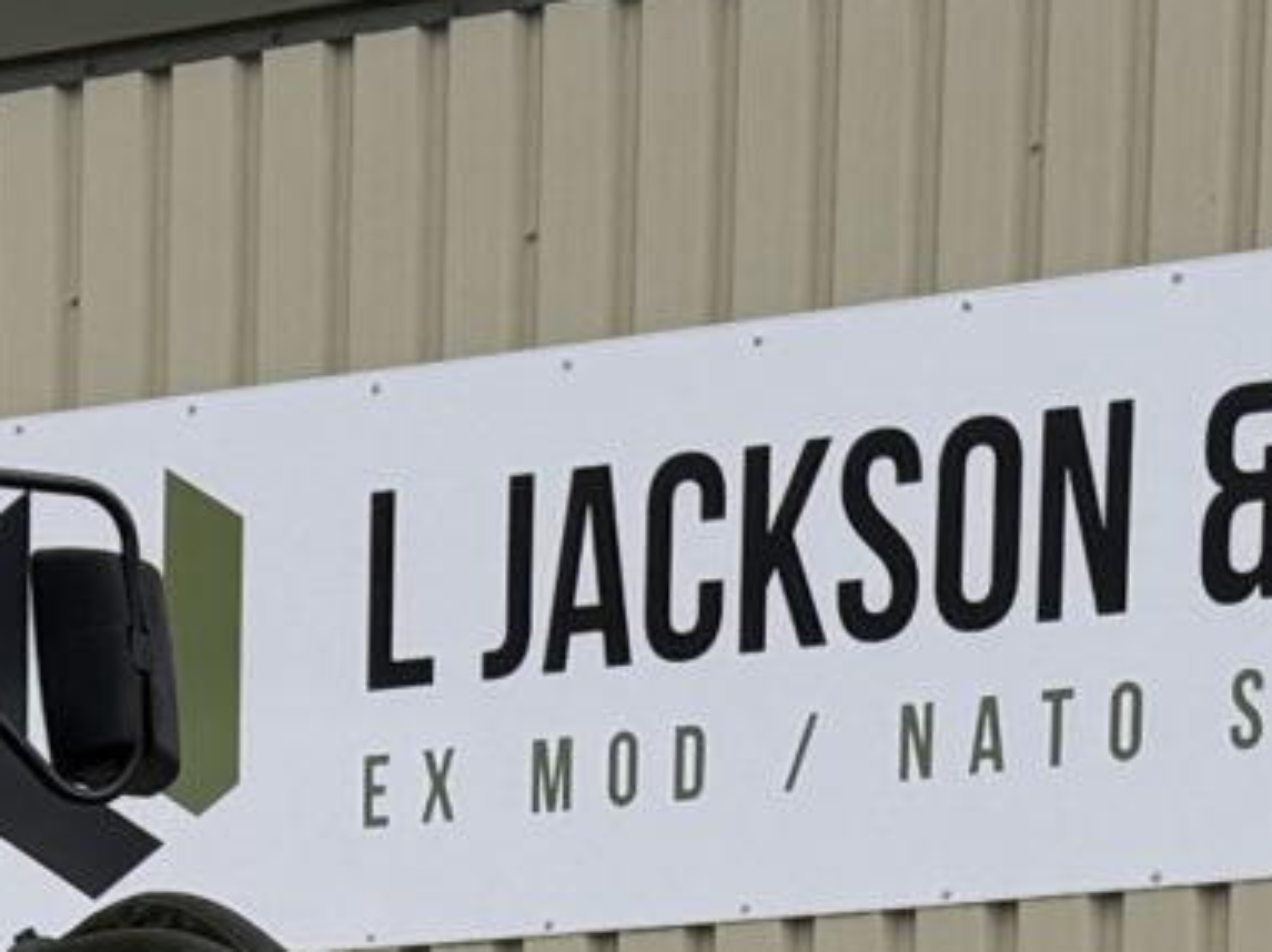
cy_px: 2490
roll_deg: -1.2
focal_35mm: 161
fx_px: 5912
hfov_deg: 12.3
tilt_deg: -4.7
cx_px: 789
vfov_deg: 8.3
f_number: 1.78
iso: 80
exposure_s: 1/3279
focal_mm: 6.76
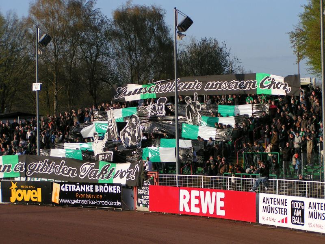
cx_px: 162
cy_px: 122
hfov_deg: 18.2
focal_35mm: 108
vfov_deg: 13.7
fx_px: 1014
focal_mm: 16.6
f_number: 3.5
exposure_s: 1/640
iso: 50
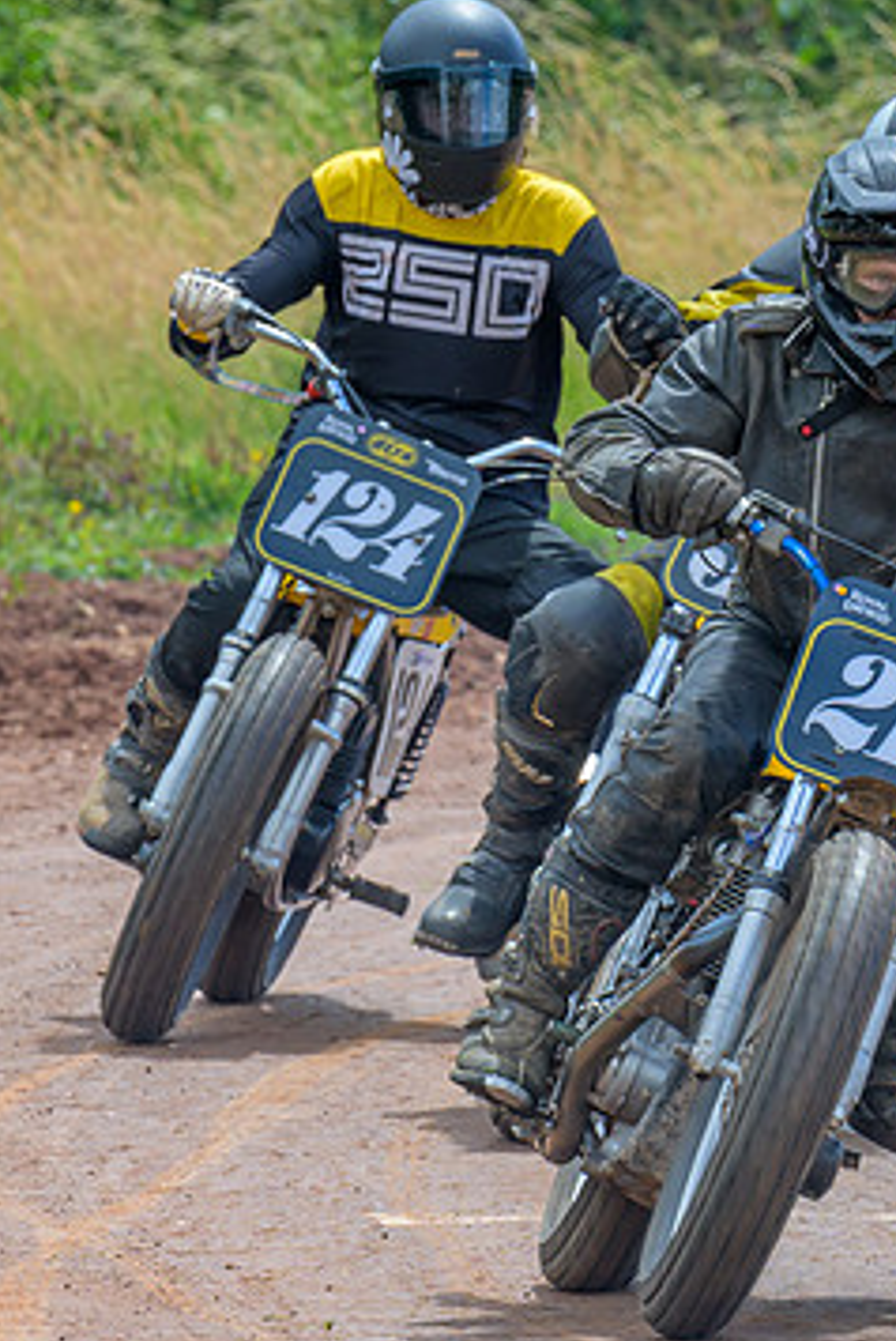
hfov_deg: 2.1
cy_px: 688
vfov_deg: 3.1
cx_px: 1233
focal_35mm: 660
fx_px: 24590
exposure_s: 1/400
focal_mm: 190
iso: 180
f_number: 6.3
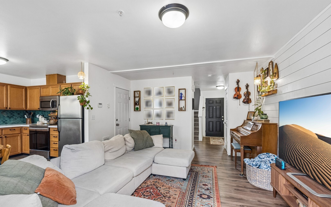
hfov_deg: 97.8
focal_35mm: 16
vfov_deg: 71.0
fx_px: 144
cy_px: 115
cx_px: 161
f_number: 9
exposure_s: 1/3.33
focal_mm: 10
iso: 250
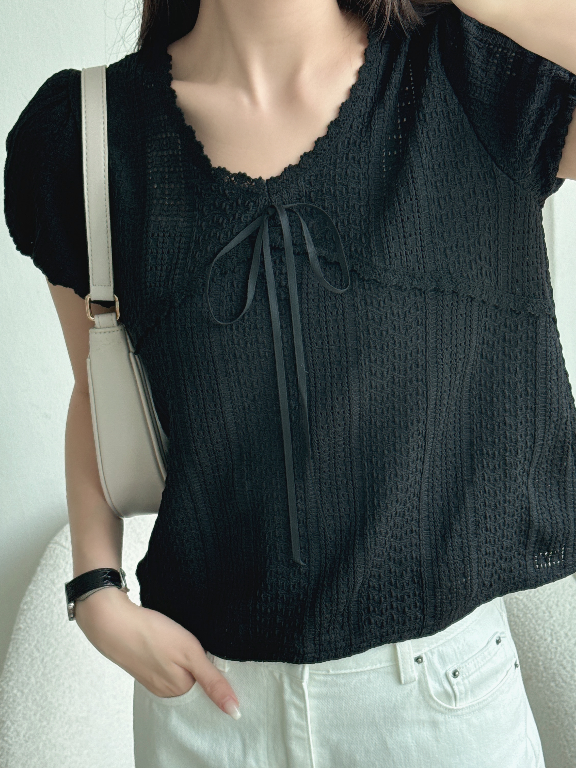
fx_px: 1420
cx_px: 283
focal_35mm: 64
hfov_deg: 22.9
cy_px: 449
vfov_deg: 30.2
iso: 80
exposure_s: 1/394
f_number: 1.78
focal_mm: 6.76
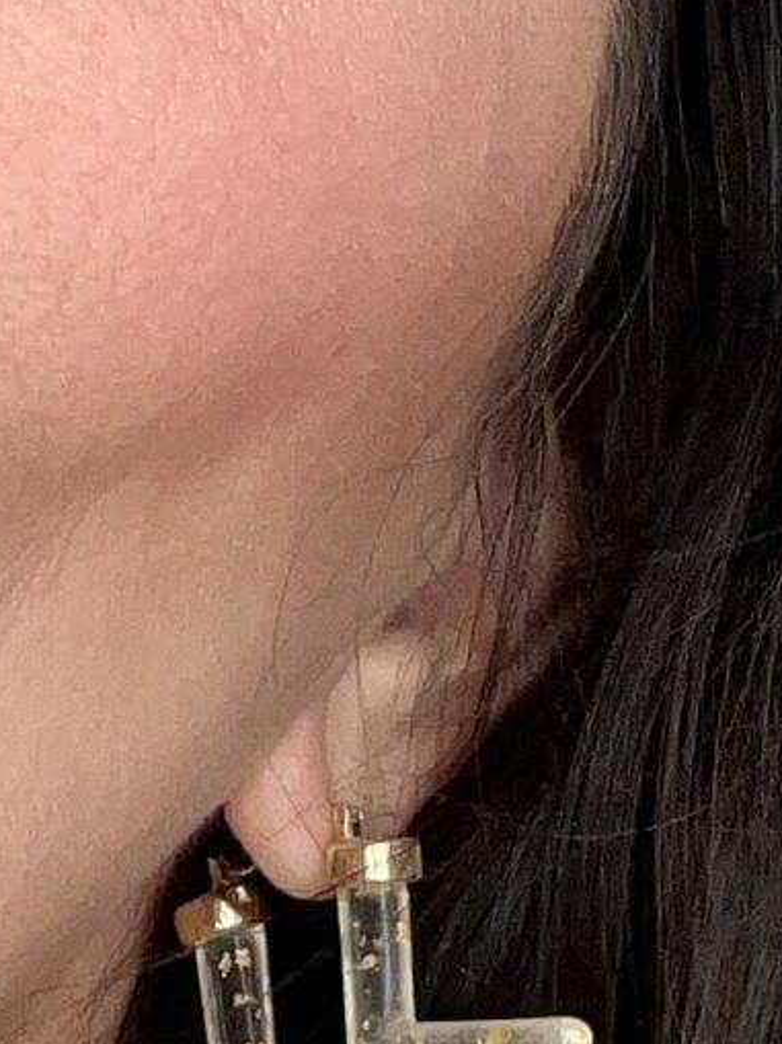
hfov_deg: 9.7
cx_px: -55
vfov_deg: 12.8
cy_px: 1159
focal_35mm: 151
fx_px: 4554
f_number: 2.2
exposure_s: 1/60
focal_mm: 2.71
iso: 50
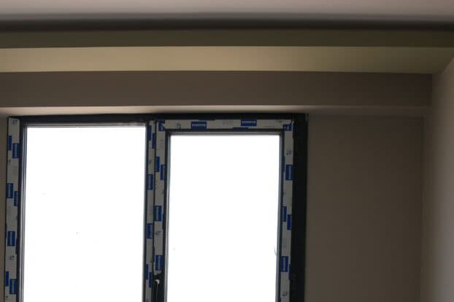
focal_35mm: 56
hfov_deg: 35.7
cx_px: 222
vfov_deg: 22.5
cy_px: 351
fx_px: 706
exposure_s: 1/200
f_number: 4.5
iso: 100
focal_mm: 17
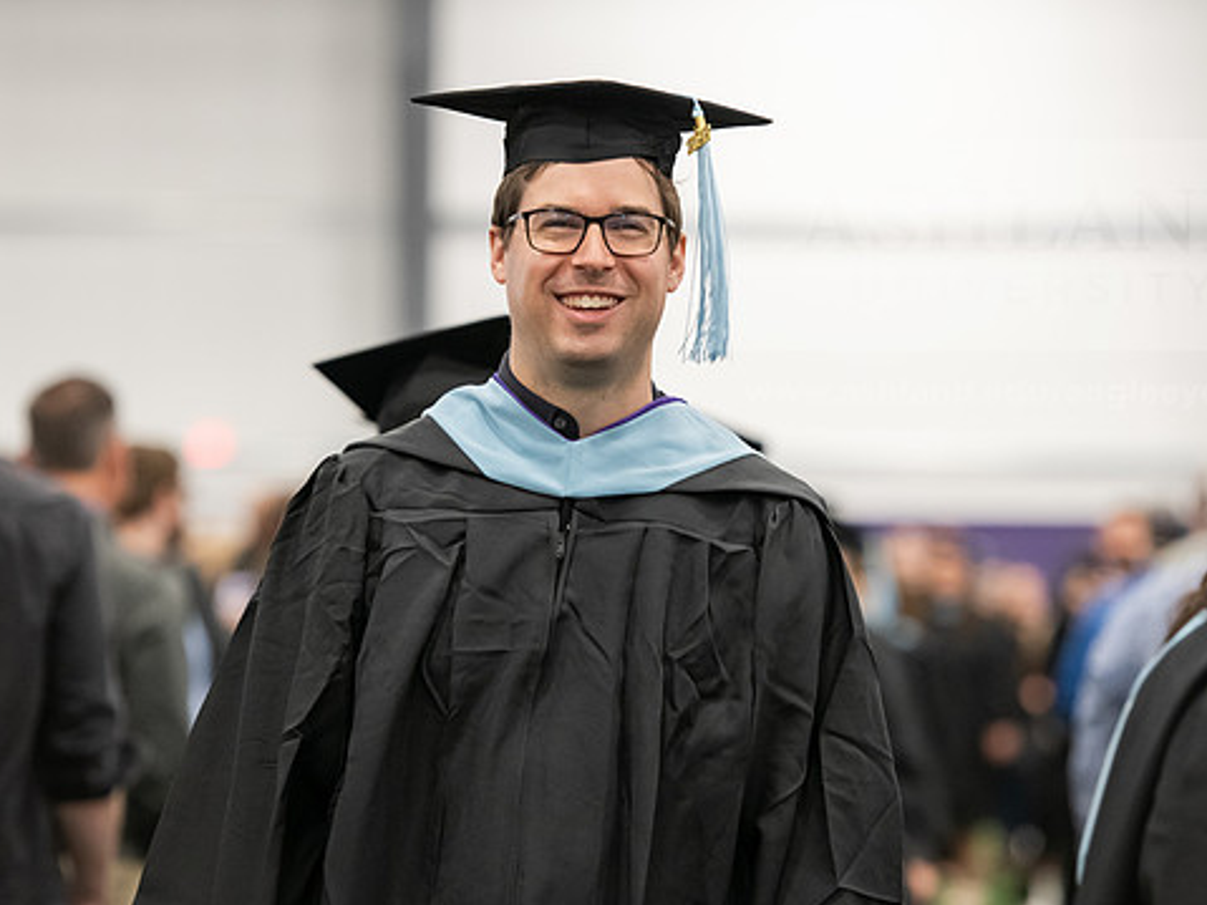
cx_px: 630
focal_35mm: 169
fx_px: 5891
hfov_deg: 11.7
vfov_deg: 8.8
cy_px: 445
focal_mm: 145
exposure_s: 1/200
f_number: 3.2
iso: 3200
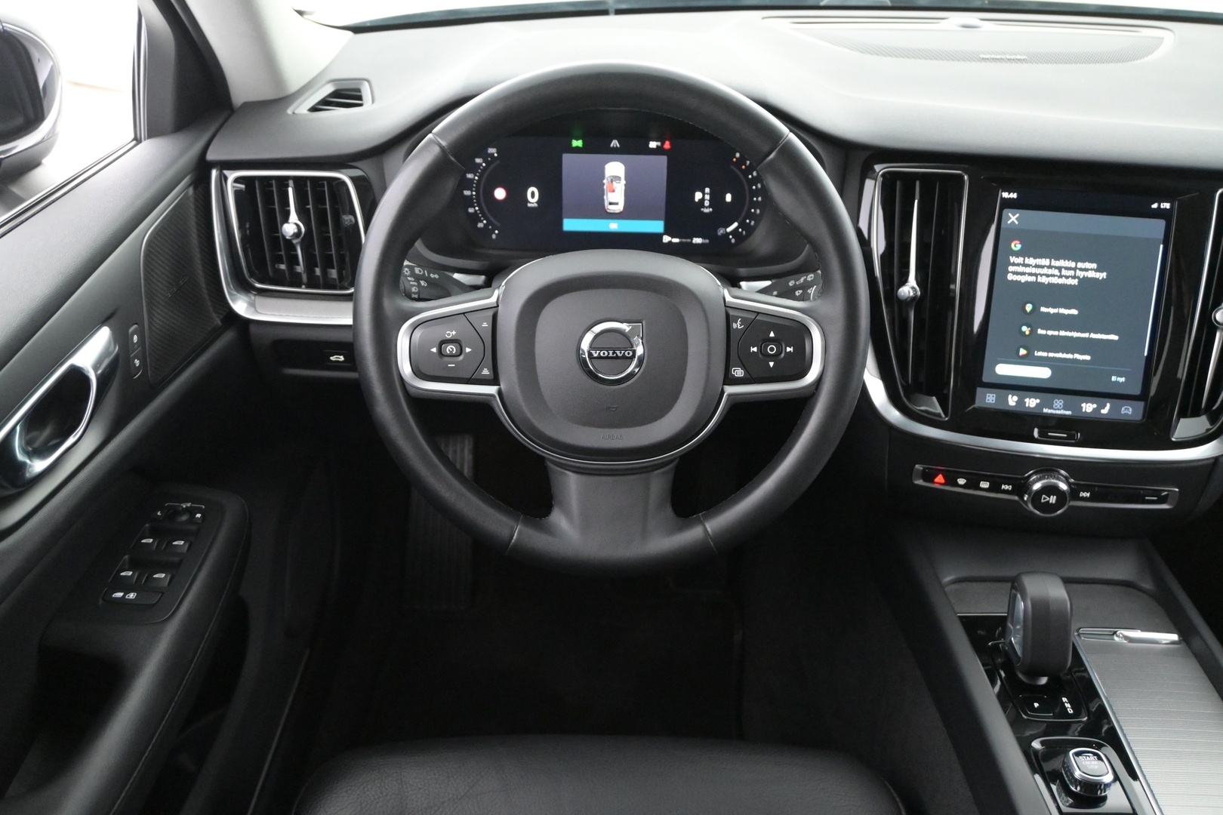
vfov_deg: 40.8
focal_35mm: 32
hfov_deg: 58.3
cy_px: 408
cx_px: 612
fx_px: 1096
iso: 6400
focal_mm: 21.5
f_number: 4
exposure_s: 1/30
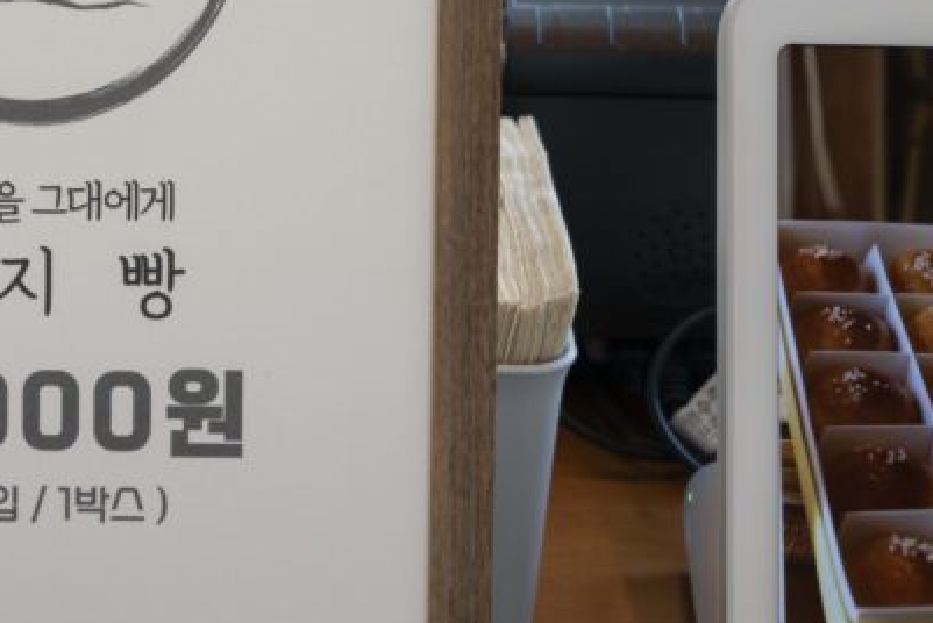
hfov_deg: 16.7
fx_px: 3112
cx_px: 14
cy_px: 131
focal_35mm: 120
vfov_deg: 11.4
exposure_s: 1/160
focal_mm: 47
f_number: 5.6
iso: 500
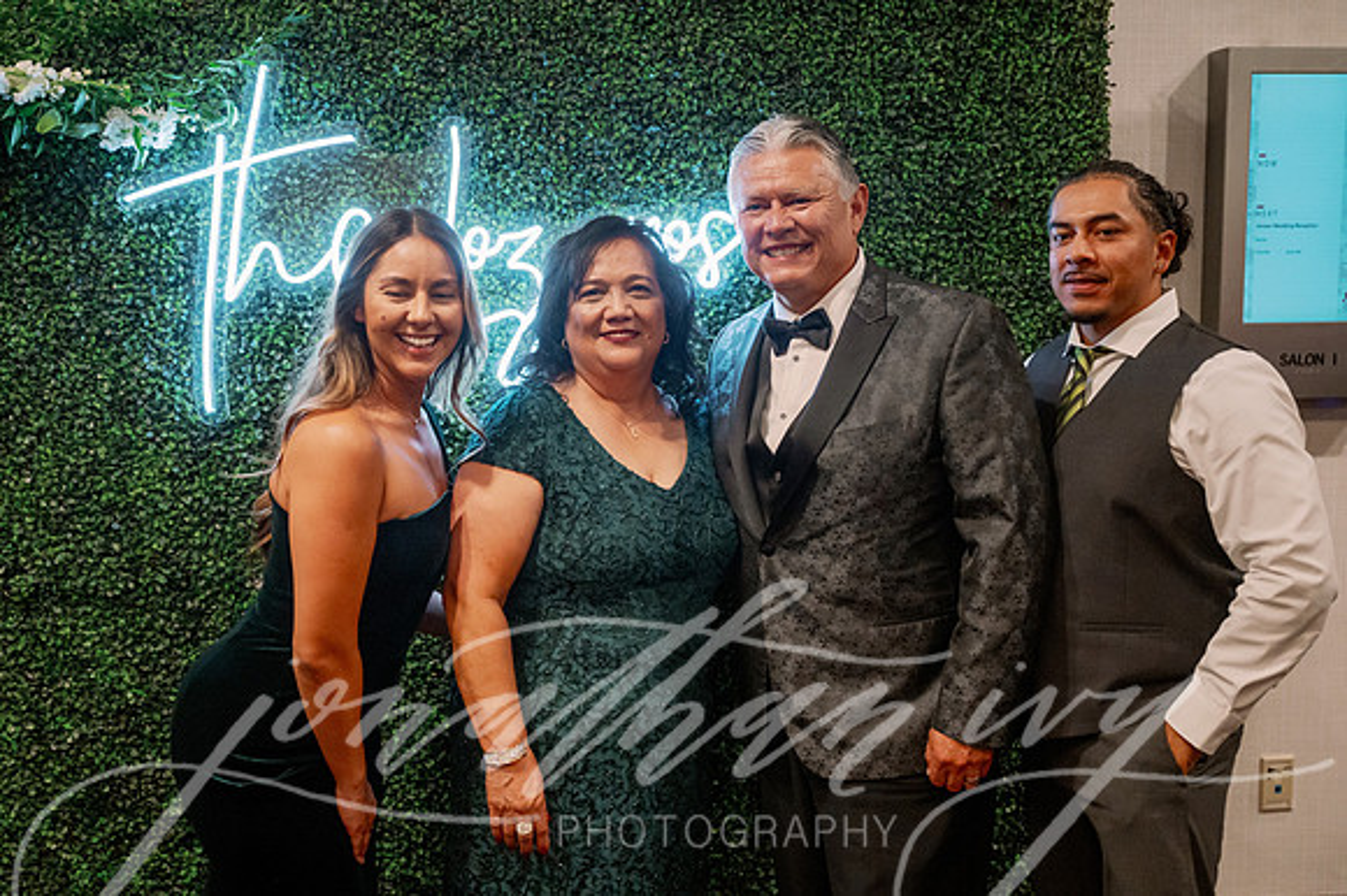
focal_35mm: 42
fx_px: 1573
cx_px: 674
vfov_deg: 31.8
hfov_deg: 46.4
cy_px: 448
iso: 3200
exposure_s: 1/500
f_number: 2.8
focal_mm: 38
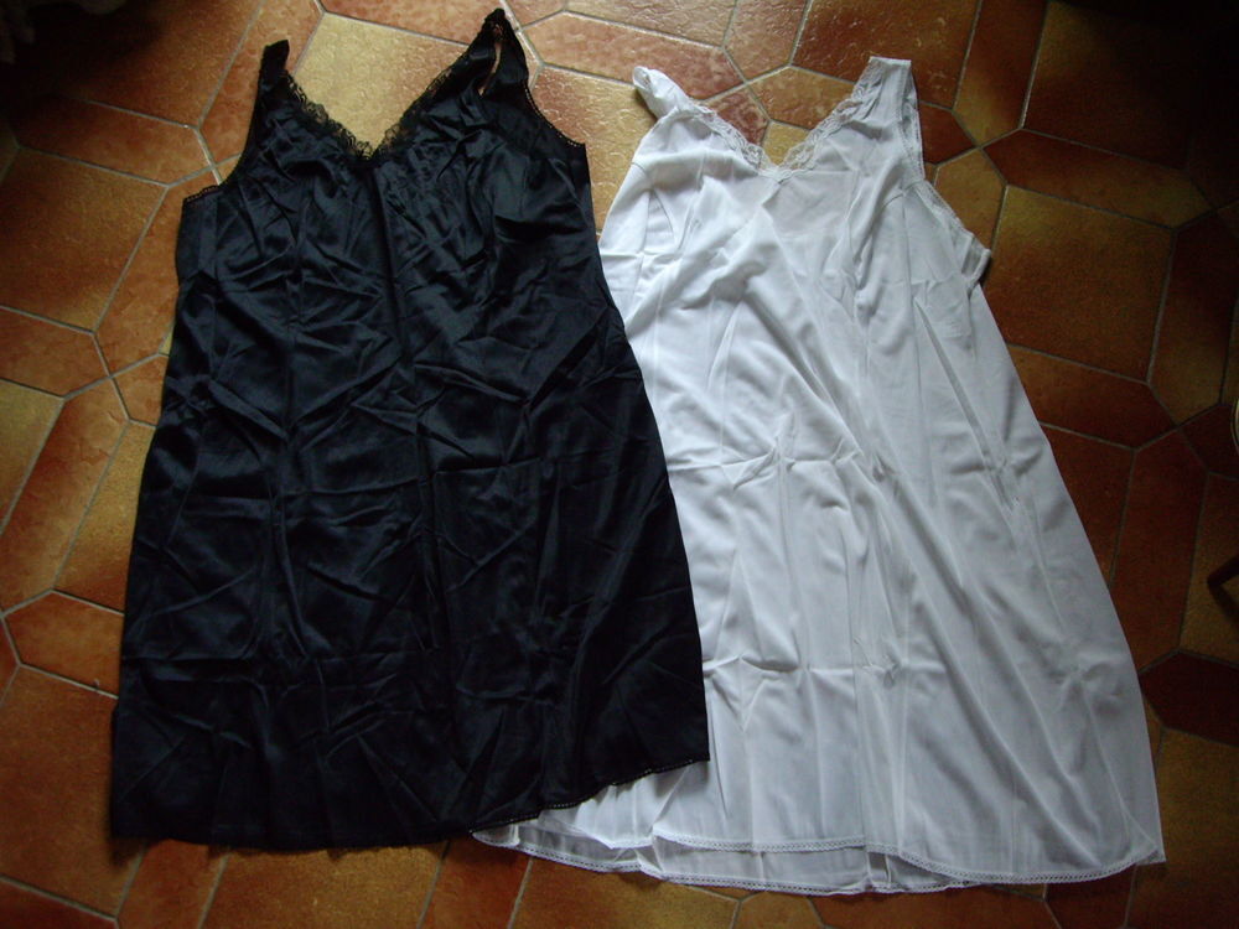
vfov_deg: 37.7
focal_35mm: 38
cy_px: 464
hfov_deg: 49.0
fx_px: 1360
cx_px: 620
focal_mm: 6.2
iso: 200
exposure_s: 1/30
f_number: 2.7
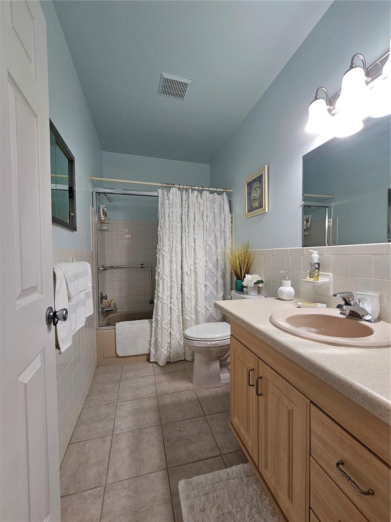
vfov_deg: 106.2
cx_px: 196
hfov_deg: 89.9
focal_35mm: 13
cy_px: 261
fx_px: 196
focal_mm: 2.2
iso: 100
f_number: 2.2
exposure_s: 1/60
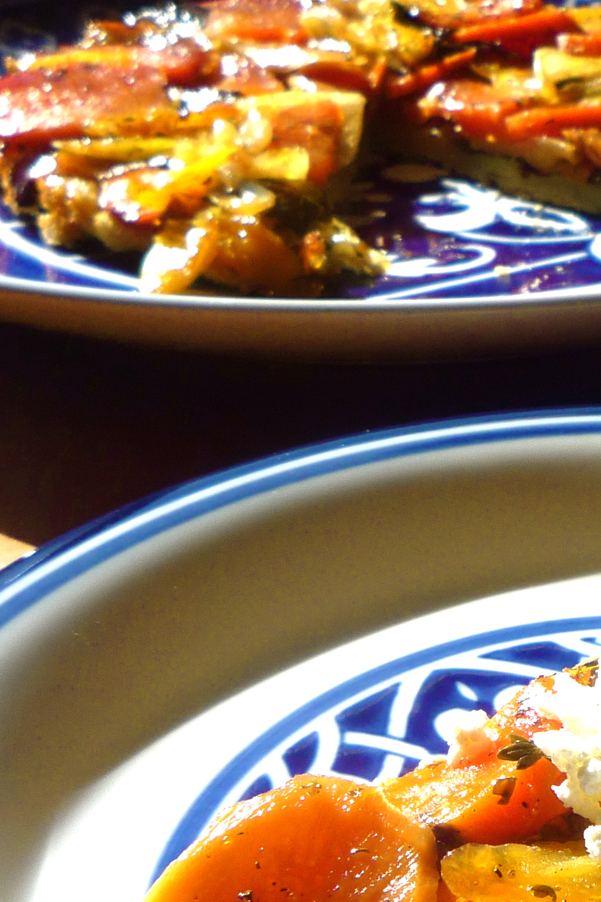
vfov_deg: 29.9
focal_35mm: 66
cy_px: 708
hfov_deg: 19.9
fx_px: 1653
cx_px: 610
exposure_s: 1/400
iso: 100
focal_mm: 5.2
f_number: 4
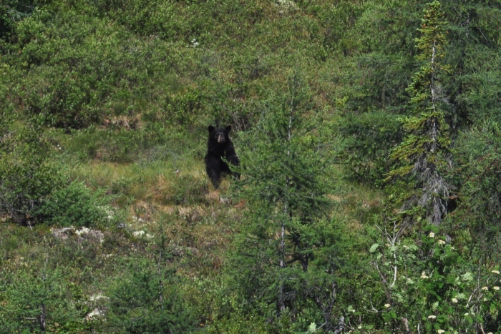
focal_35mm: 405
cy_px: 167
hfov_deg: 5.1
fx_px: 5637
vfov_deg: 3.4
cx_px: 250
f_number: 13
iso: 400
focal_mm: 270
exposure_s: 1/640
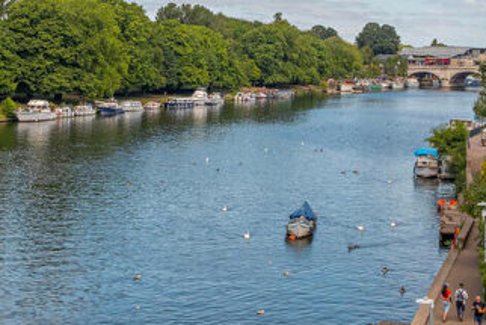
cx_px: 165
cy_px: 87
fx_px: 999
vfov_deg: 18.3
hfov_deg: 27.2
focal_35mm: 74
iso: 320
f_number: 6.4
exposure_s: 1/640
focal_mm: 22.9
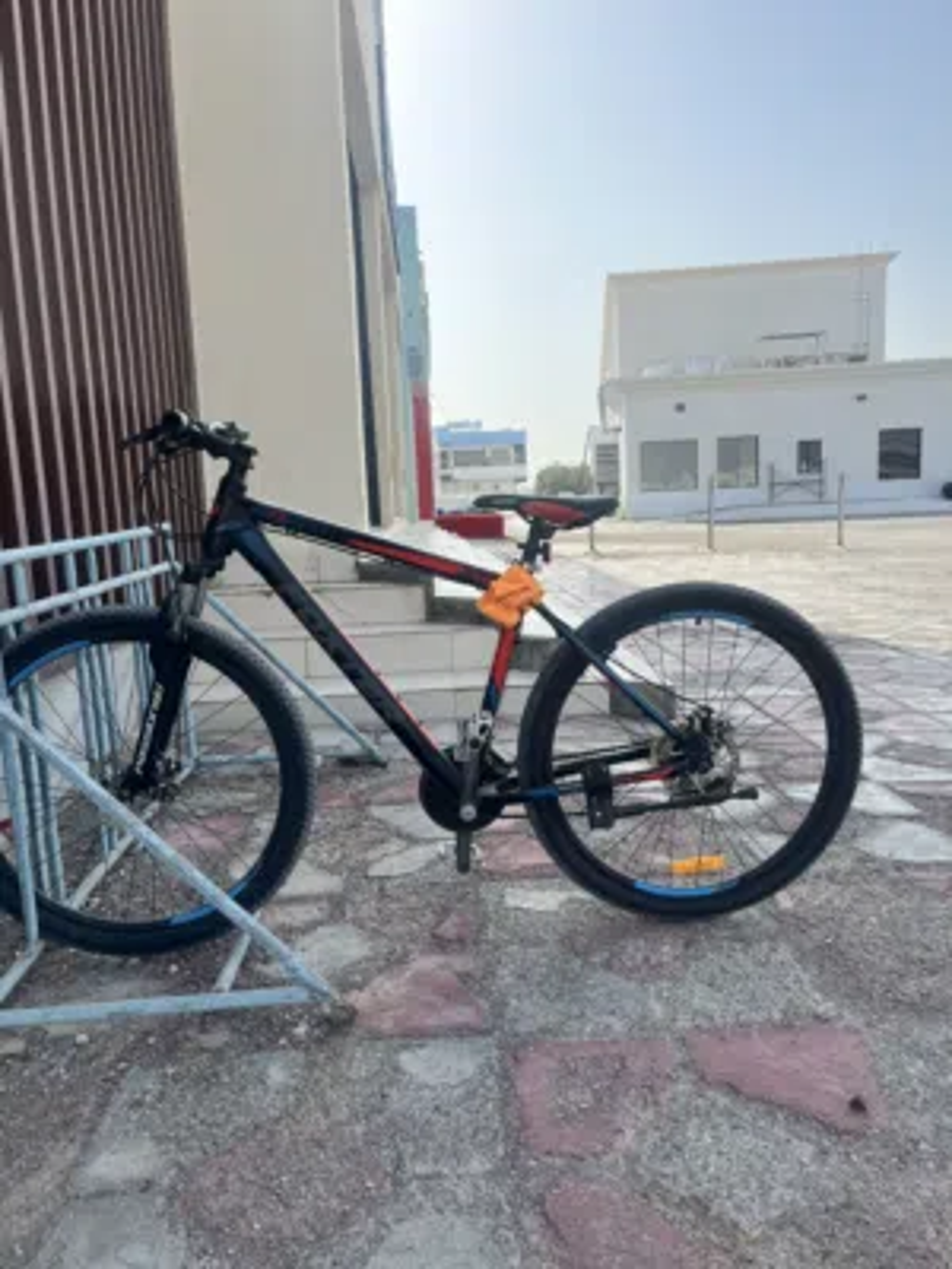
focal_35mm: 26
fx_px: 953
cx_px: 476
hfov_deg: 53.1
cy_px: 634
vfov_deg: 67.3
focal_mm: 5.1
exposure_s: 1/2688
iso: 50
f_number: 1.6
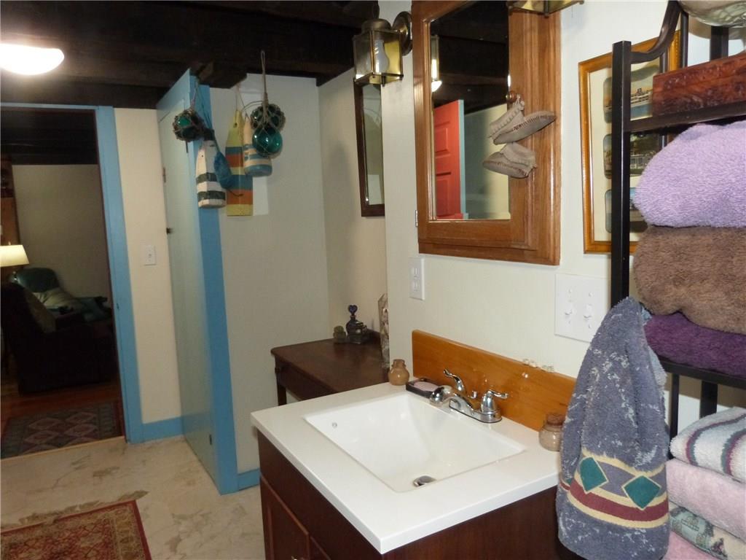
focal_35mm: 25
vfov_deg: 54.9
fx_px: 539
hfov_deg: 69.4
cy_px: 280
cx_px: 373
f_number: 2.8
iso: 400
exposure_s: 1/60
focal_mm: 4.5
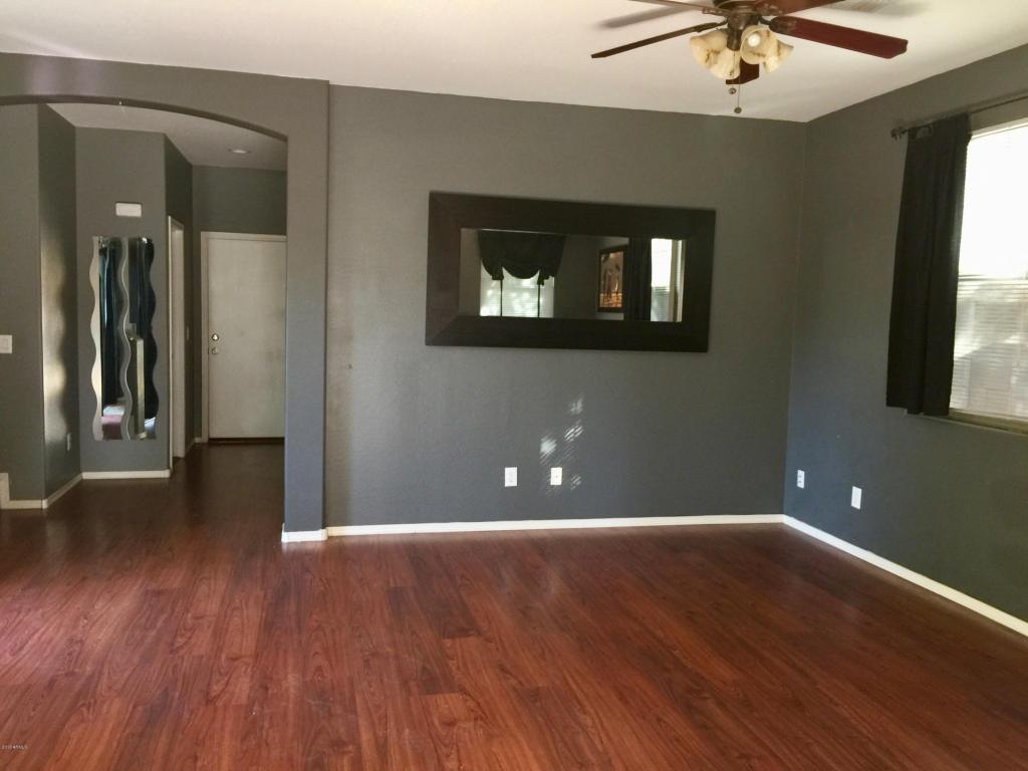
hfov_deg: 61.7
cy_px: 386
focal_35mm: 29
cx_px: 514
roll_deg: -2.1
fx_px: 861
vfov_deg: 48.2
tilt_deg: -5.1
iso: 80
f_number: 2.2
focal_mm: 4.15
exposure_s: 1/15
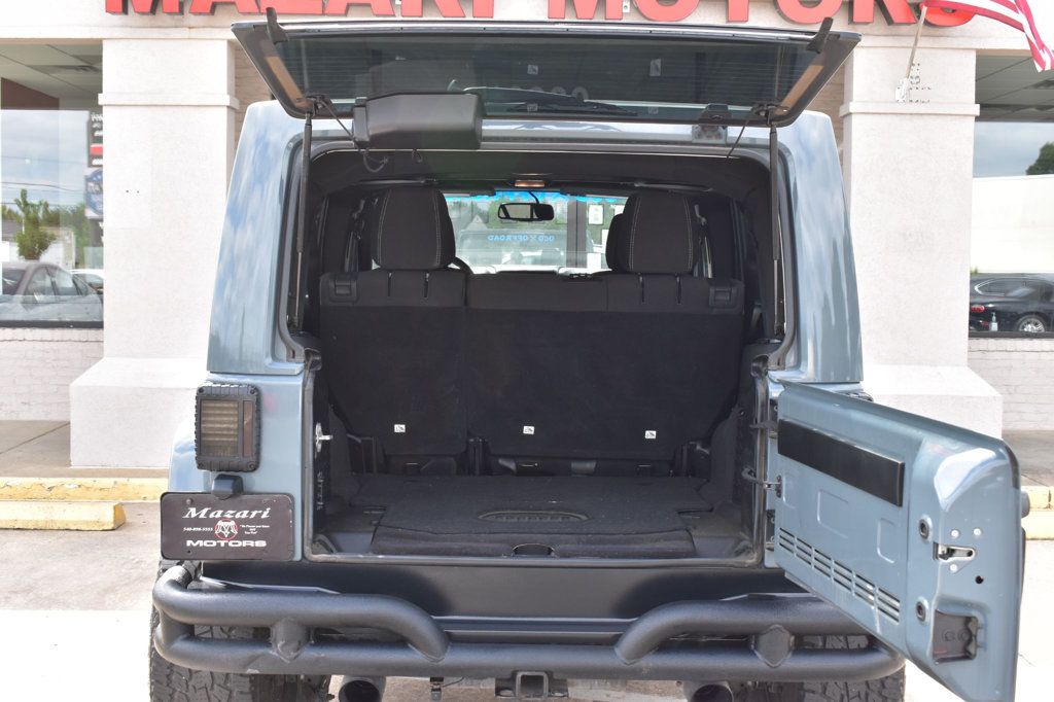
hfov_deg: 43.6
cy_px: 351
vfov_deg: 29.8
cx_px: 527
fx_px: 1317
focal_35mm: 45
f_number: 9
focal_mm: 30
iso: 400
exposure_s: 1/125
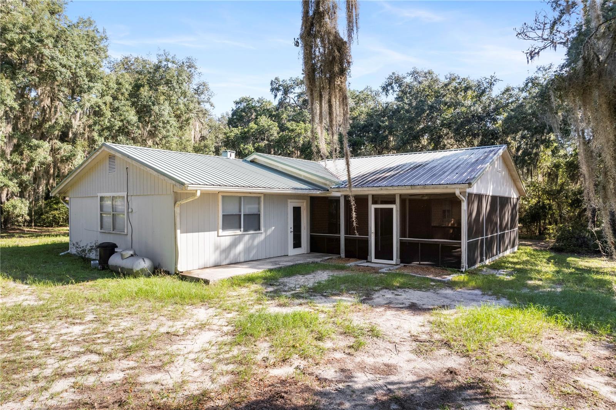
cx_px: 308
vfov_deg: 57.2
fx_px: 376
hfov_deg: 78.6
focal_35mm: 22
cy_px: 205
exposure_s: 1/640
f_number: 2.8
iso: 100
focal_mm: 8.38
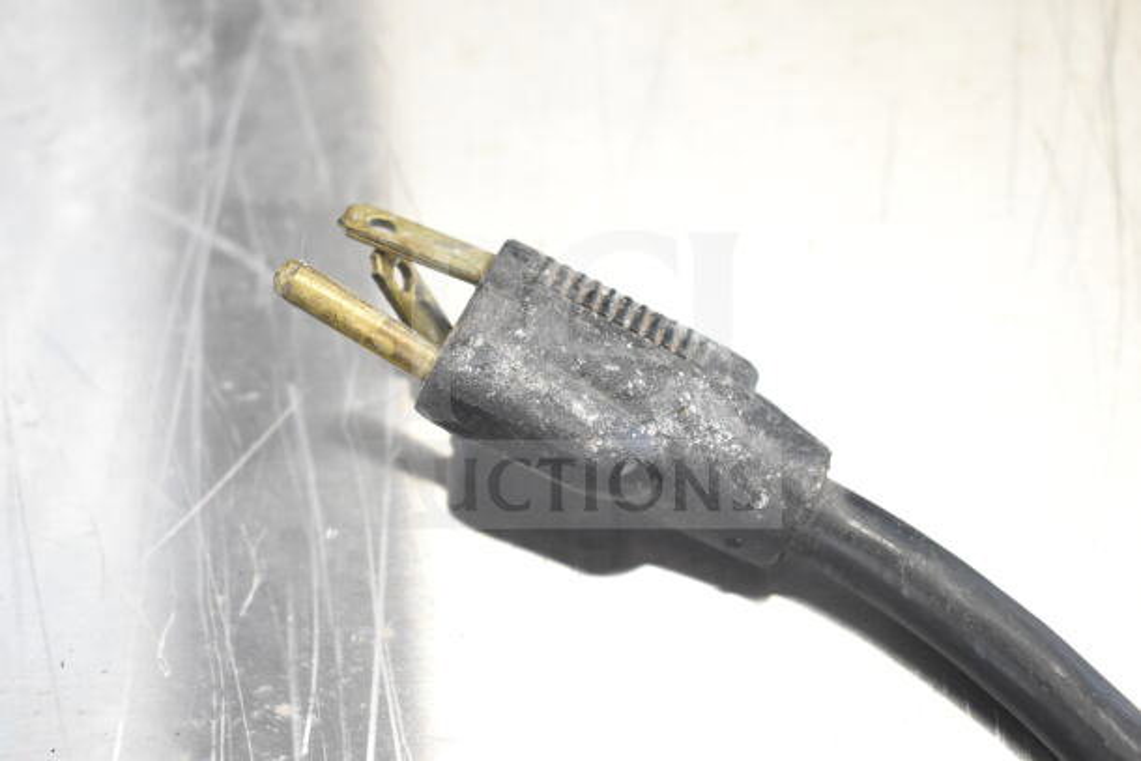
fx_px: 1664
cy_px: 380
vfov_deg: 25.8
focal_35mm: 52
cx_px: 570
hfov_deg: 37.8
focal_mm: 35
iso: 3200
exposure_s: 1/60
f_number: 4.5
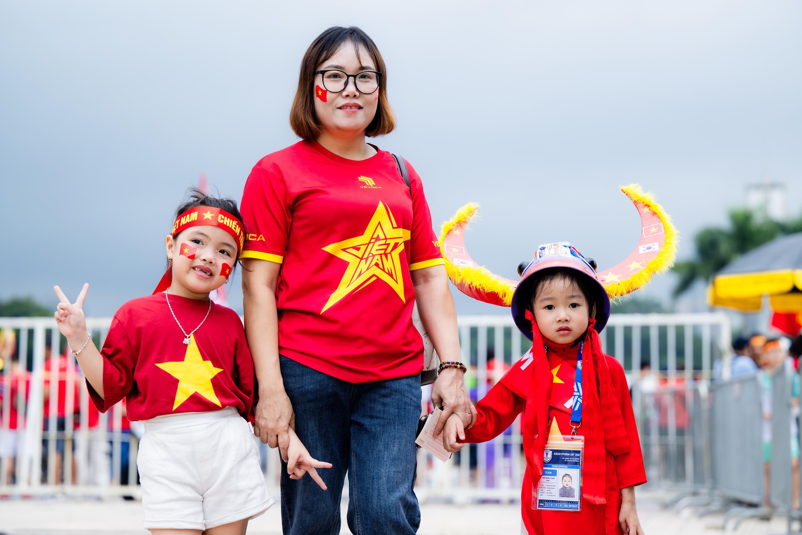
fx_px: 1938
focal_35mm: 87
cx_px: 407
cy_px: 273
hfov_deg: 23.4
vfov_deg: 15.7
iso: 1000
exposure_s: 1/250
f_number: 3.2
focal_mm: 82
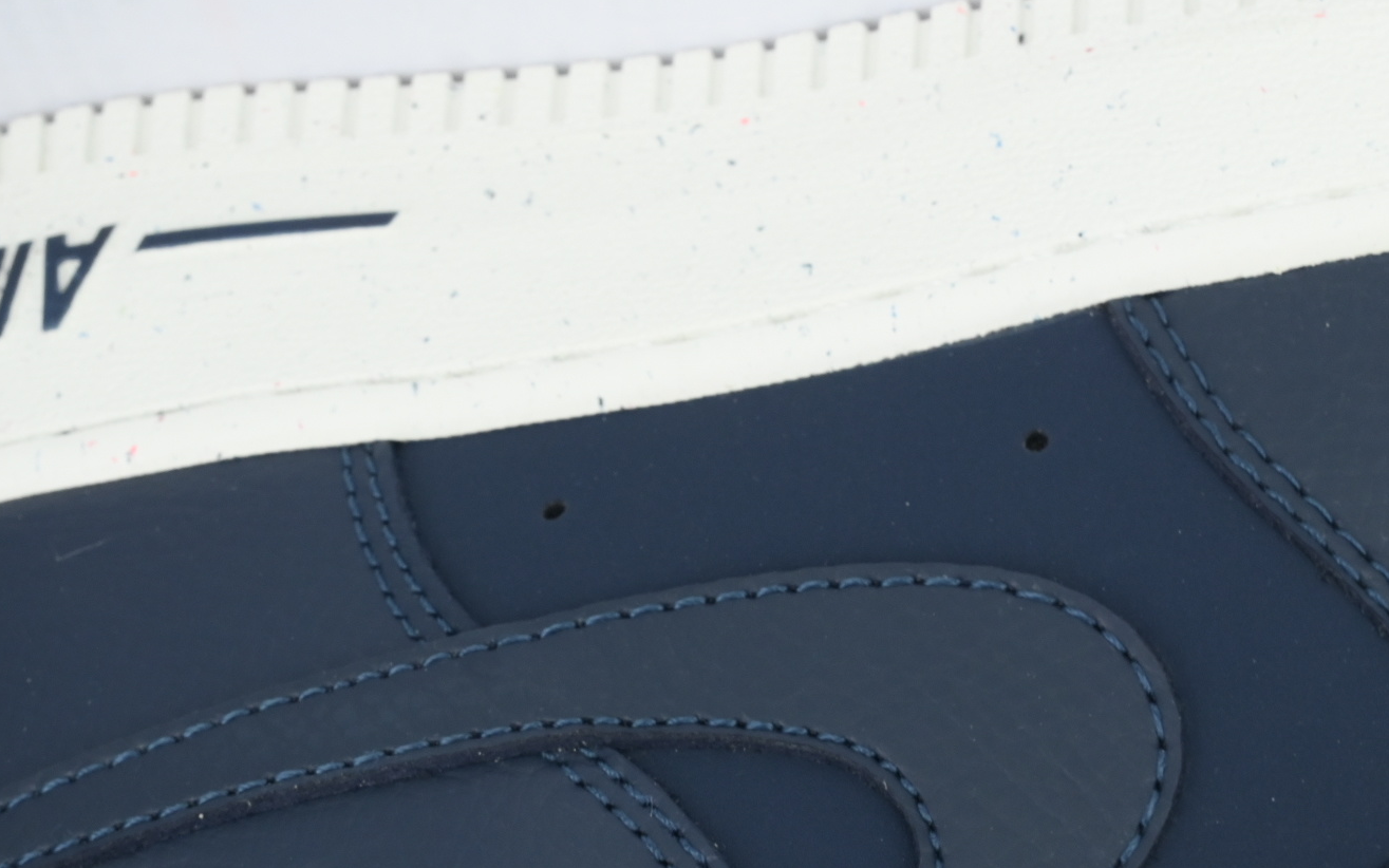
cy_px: 1261
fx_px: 3695
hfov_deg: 21.1
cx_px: 1089
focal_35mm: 98
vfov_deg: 12.8
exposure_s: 1/100
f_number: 9
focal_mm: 30.5
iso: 400
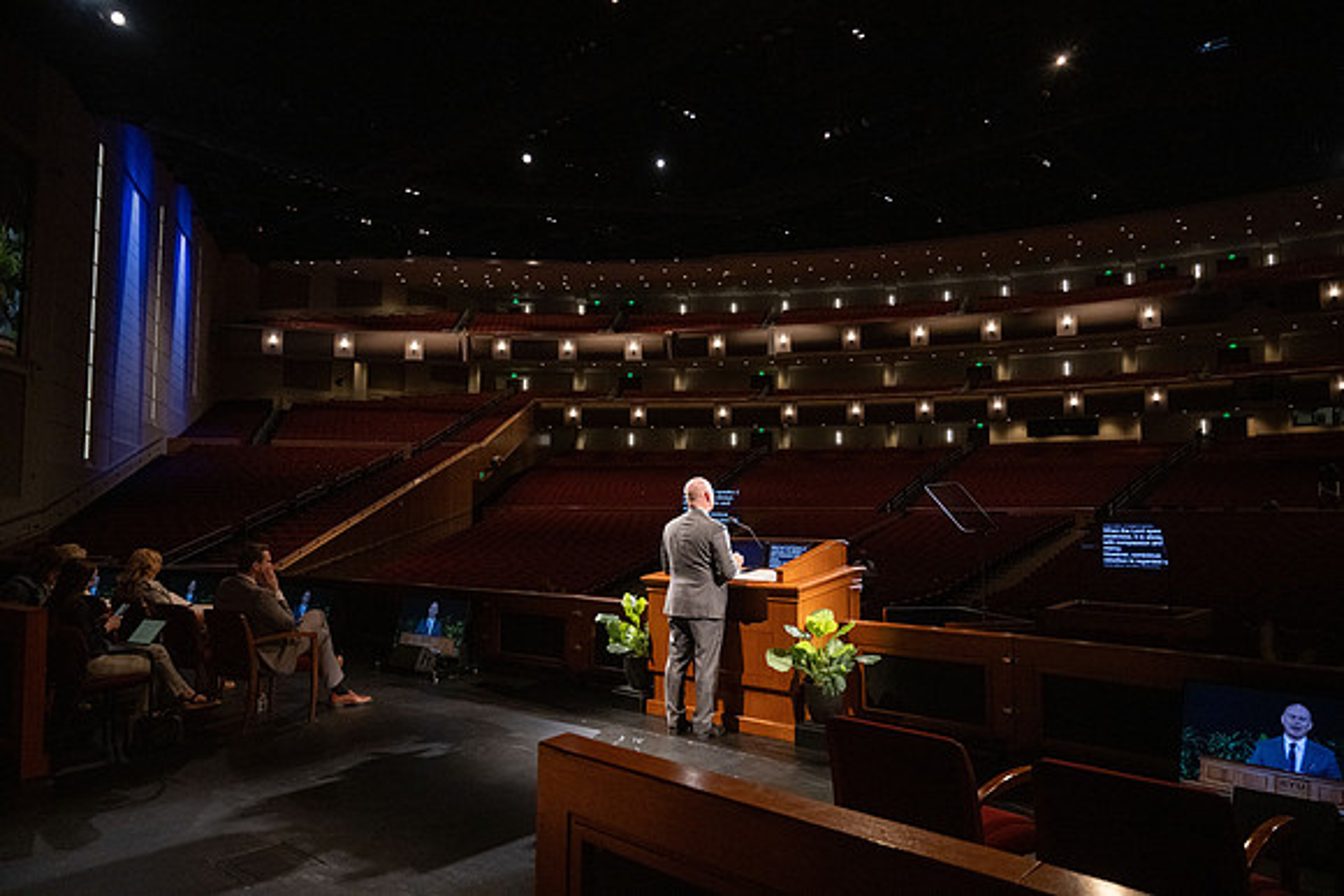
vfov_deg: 53.2
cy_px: 448
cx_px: 672
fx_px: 896
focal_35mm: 24
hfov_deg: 73.7
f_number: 4
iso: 1600
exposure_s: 1/160
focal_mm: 24
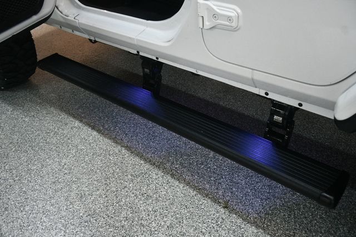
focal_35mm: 33
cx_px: 178
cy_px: 118
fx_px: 326
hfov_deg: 57.2
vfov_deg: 39.9
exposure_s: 1/125
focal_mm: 22
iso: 1400
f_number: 3.5
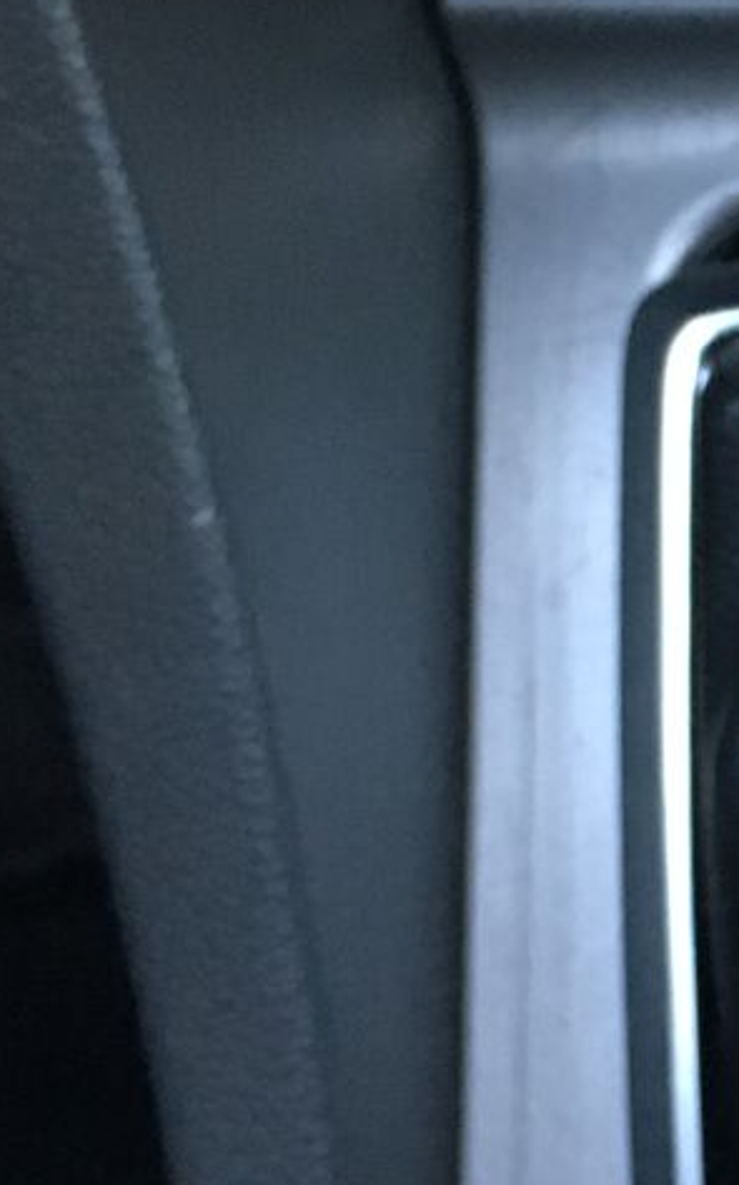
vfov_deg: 18.8
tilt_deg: -75.5
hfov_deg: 11.1
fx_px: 3582
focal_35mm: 111
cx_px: 1290
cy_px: 620
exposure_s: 1/20
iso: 200
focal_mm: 4.15
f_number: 2.2
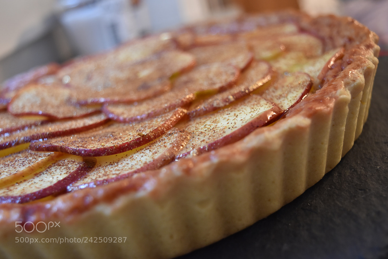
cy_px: 130
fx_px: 485
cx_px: 194
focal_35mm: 45
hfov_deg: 43.6
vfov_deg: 29.9
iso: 1000
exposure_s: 1/10
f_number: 4.2
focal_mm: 30
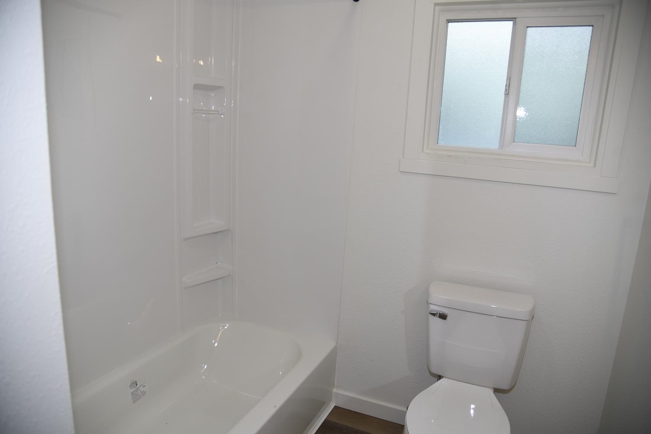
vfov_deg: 53.2
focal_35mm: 24
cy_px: 217
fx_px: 434
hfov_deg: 73.7
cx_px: 326
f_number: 4
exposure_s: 1/160
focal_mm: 24
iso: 220
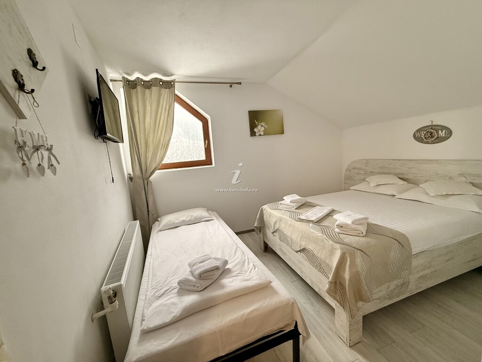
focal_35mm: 14
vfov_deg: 85.7
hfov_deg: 102.1
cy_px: 181
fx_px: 195
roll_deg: +4.7
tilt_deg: -7.5
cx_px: 241
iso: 400
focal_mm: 2.22
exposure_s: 1/100
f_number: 2.2
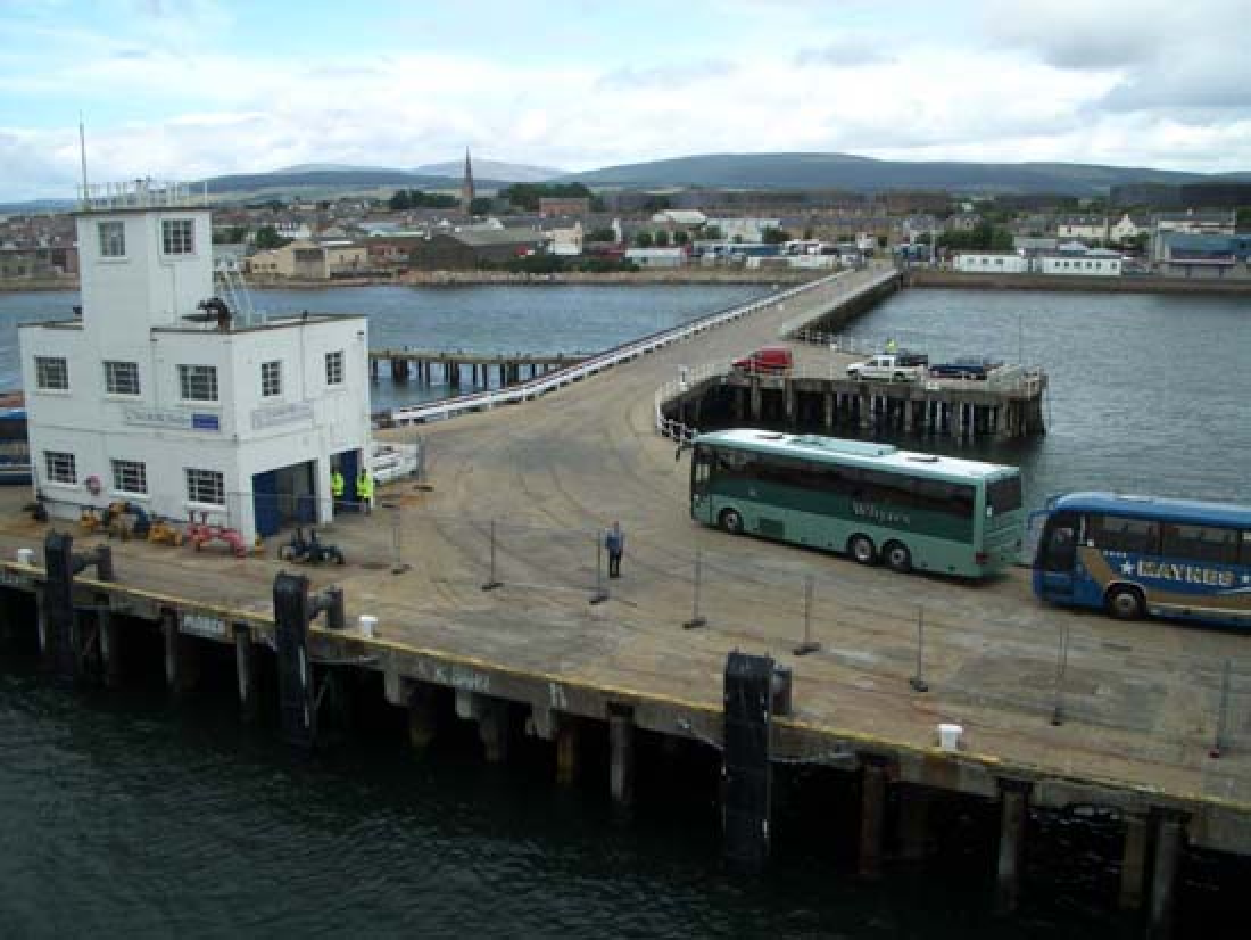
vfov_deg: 40.7
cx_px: 626
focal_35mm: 35
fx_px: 1265
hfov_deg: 52.6
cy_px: 470
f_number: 4.3
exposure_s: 1/320
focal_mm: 5.8
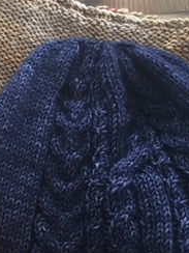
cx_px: 65
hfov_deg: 15.5
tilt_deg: -74.9
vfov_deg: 20.5
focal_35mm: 95
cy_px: 191
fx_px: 692
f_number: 2.2
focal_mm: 4.15
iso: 50
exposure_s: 1/33
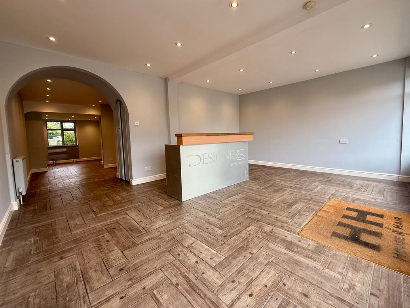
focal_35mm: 15
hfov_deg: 98.0
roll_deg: +2.2
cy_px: 147
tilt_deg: -3.7
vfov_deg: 81.7
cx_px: 218
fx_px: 178
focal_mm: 2.22
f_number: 2.2
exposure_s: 1/99
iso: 64
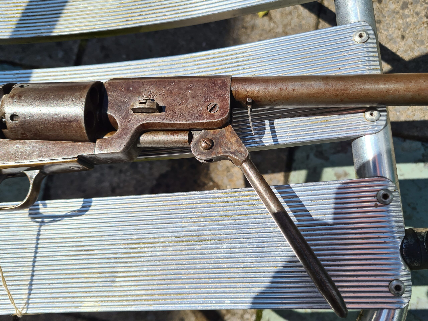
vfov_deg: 53.1
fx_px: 321
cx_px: 214
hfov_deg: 67.3
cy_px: 160
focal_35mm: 26
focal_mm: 5.4
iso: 50
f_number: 1.8
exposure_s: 1/2776
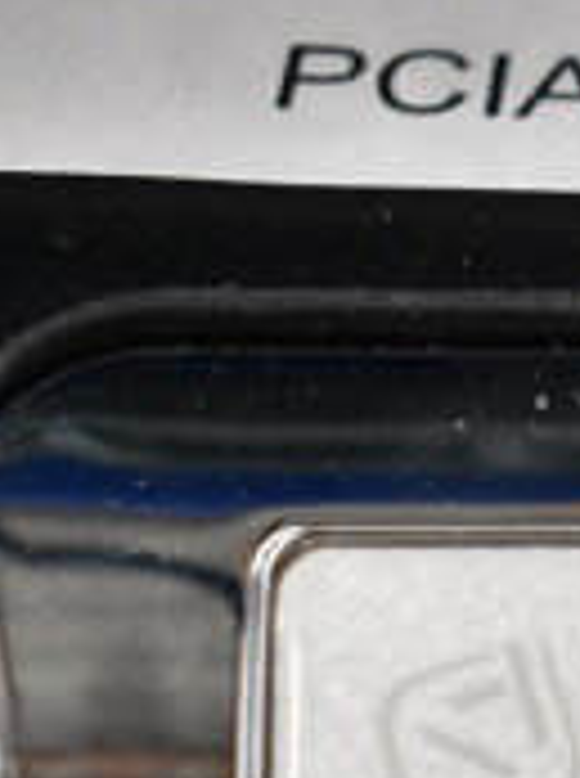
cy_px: 749
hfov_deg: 7.0
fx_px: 4574
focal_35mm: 204
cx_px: 1223
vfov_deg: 9.7
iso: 5000
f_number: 4.8
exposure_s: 1/60
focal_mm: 40
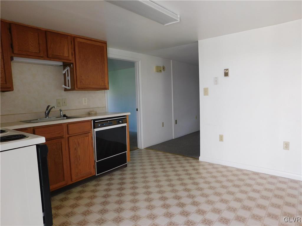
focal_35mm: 23
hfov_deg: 73.9
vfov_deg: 58.9
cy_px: 113
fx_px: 201
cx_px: 151
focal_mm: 4
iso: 160
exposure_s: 1/30
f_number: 3
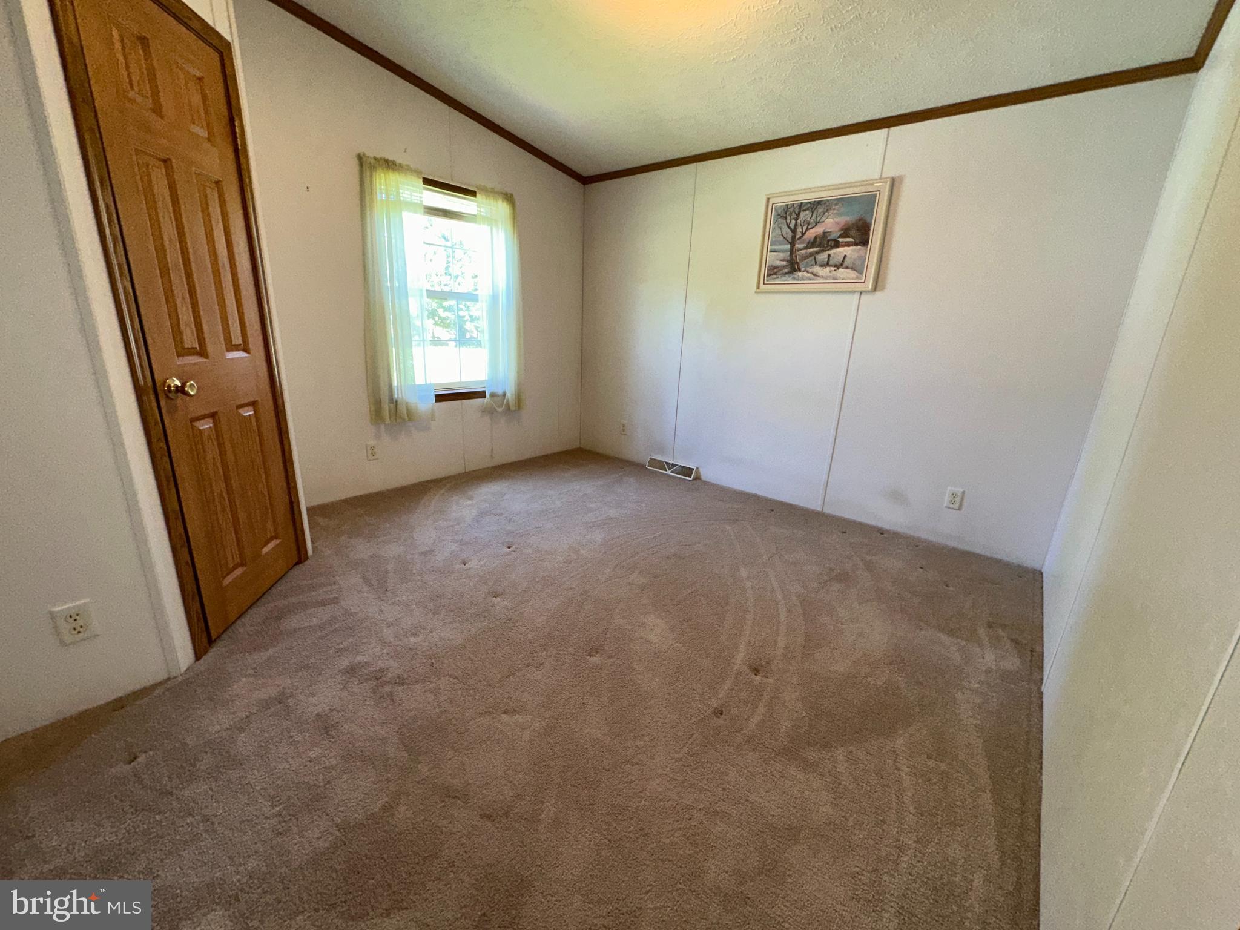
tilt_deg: -14.7
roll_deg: -3.0
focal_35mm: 14
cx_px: 620
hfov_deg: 102.1
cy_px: 465
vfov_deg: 85.7
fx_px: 502
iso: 80
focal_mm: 2.22
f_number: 2.2
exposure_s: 1/60
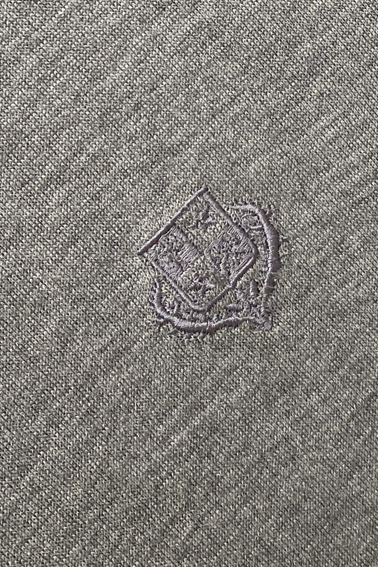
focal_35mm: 28
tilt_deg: -10.6
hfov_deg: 46.4
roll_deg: +38.9
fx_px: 441
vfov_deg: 65.5
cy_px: 288
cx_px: 197
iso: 125
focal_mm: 4.25
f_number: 1.8
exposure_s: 1/121
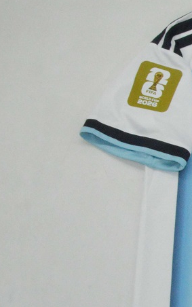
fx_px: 714
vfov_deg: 24.0
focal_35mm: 85
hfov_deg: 13.8
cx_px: 337
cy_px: 226
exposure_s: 1/200
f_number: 25
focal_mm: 21
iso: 6400
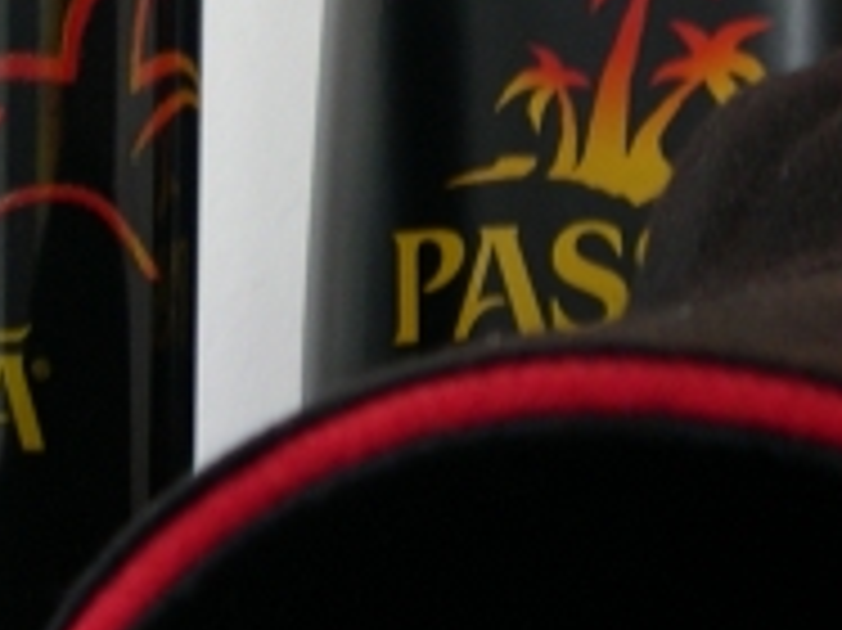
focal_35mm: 163
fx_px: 3962
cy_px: -68
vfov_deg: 9.0
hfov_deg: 12.1
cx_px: 414
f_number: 2.8
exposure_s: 1/8
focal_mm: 8
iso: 100
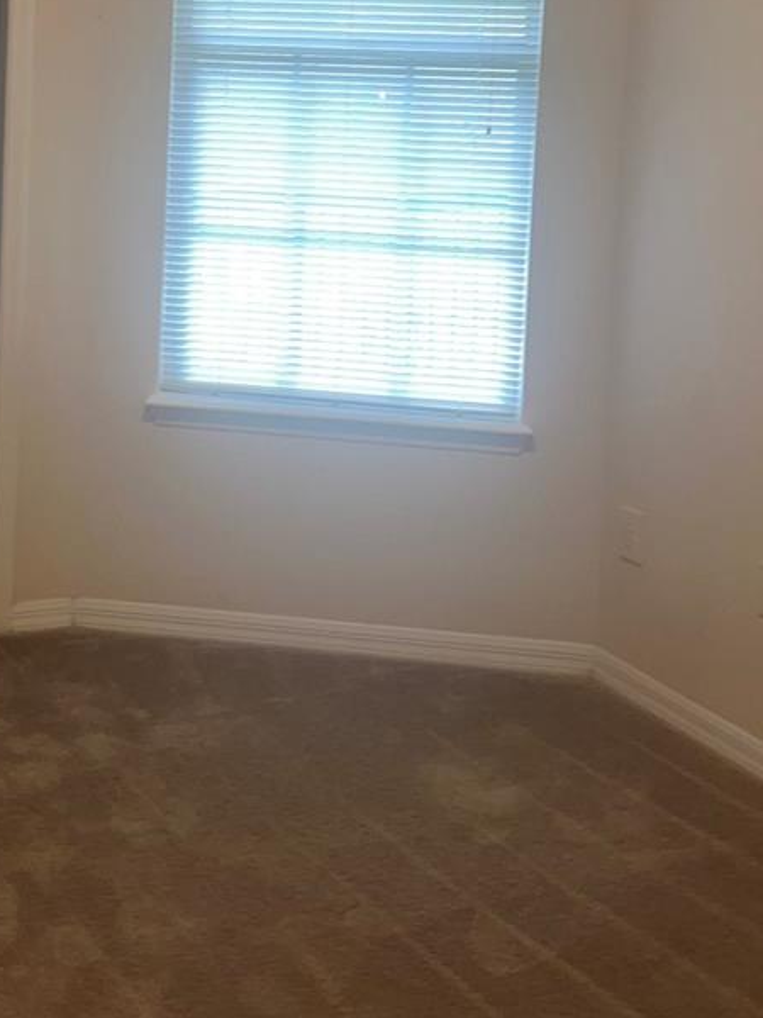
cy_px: 192
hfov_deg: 27.6
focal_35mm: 52
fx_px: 1528
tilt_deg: -2.6
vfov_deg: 35.5
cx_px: 170
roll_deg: -4.2
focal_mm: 5.7
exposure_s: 1/19
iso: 50
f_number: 1.5
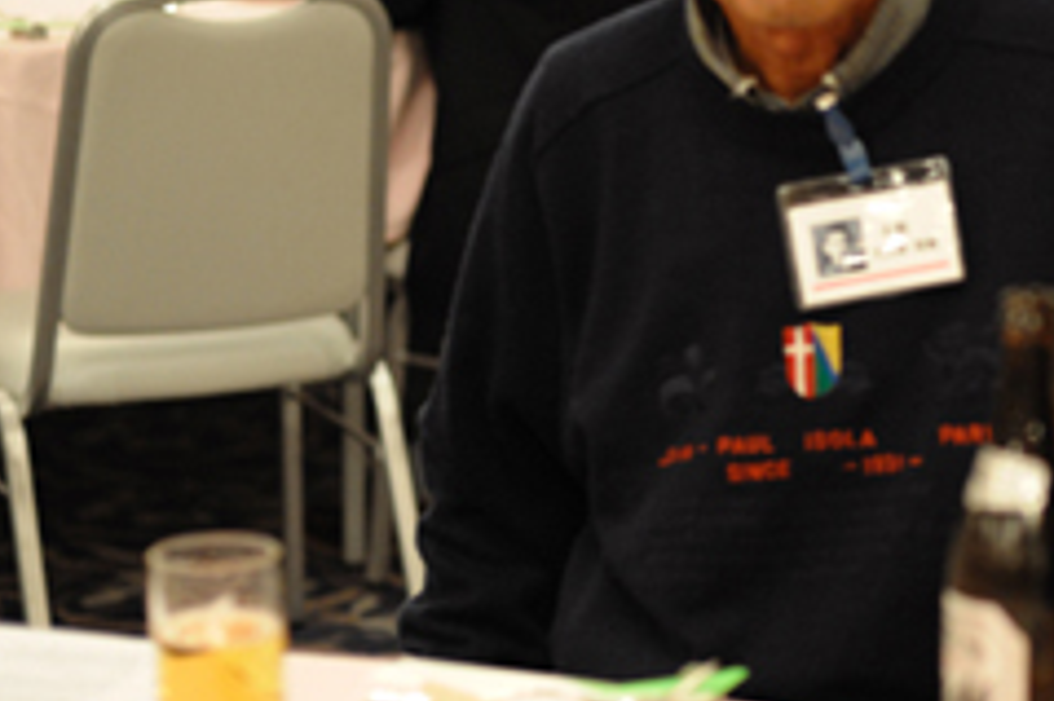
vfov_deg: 10.2
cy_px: 291
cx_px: 1169
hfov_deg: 14.9
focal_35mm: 134
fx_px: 3920
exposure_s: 1/100
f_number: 2.8
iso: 1600
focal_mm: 50
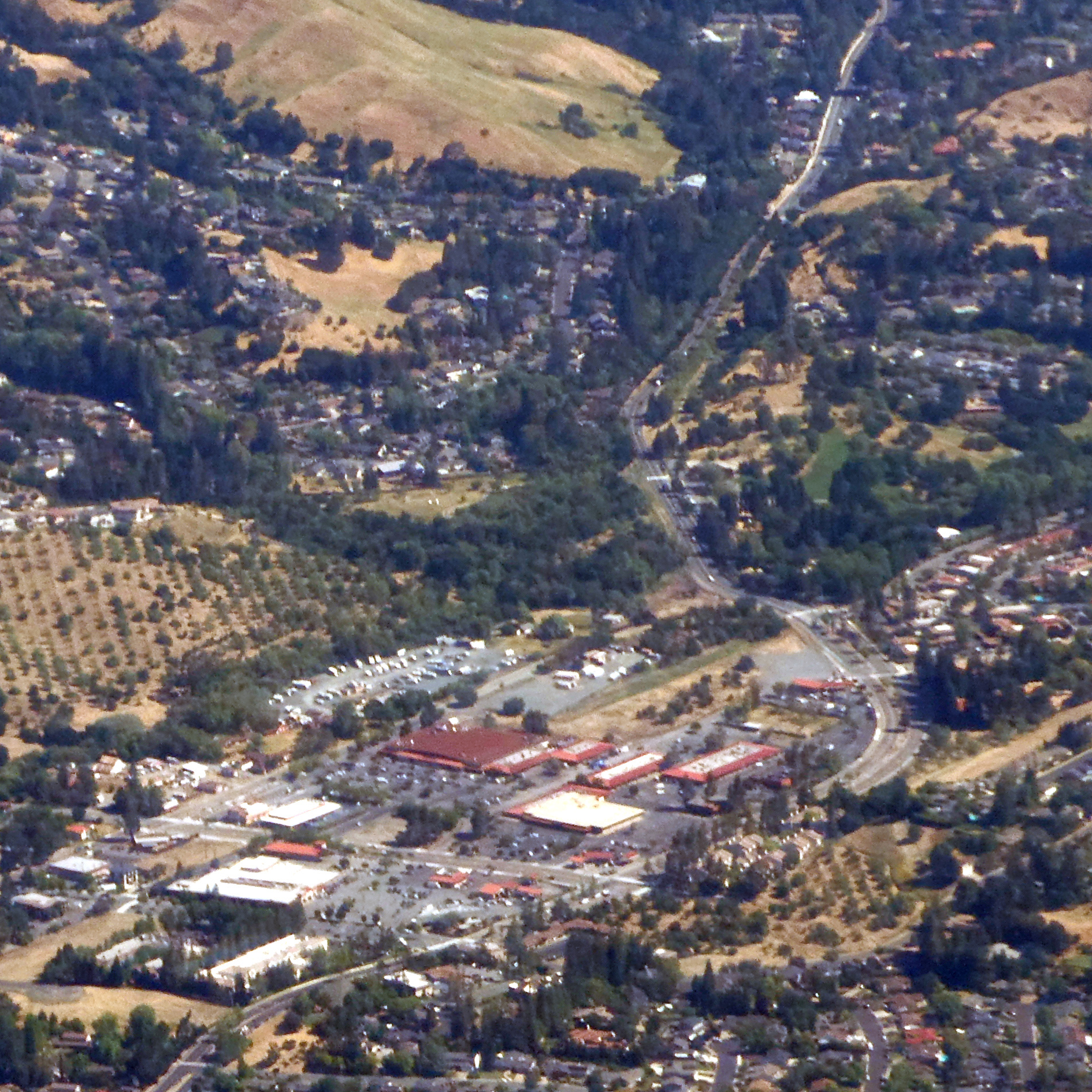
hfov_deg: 4.2
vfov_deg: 4.2
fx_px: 14883
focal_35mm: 417
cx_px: 289
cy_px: 879
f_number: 5.6
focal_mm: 30.9
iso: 80
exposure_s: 1/200
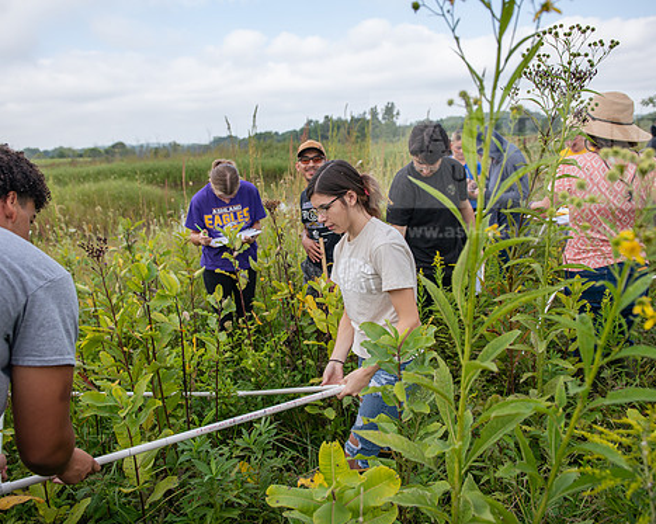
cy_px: 261
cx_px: 327
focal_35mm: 28
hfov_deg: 62.2
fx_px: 543
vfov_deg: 51.5
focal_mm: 24
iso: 100
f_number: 3.5
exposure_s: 1/400
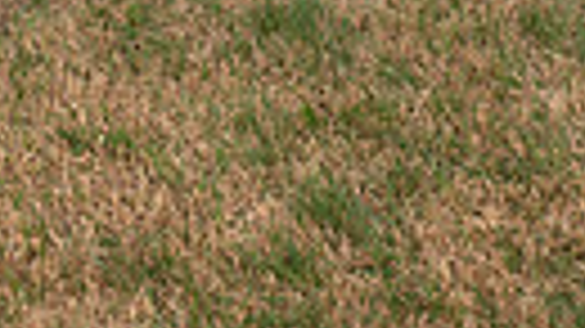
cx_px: -76
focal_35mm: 188
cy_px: -638
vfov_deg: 6.0
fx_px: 2915
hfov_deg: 11.3
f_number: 6.3
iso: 320
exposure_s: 1/320
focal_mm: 52
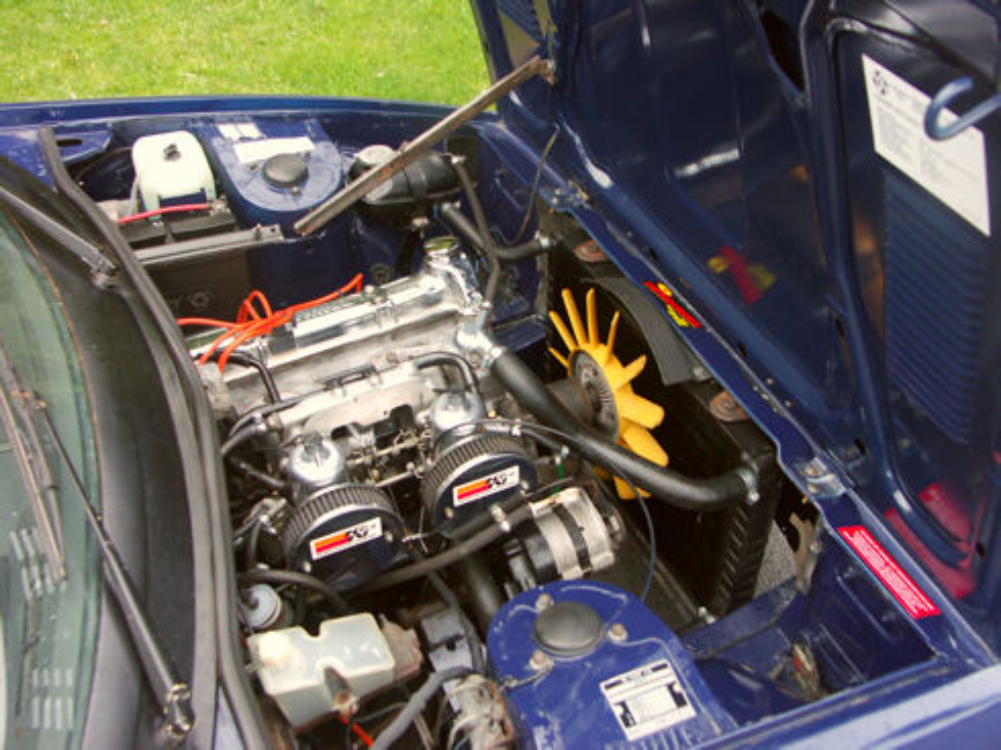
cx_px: 500
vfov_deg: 46.8
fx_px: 867
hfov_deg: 60.0
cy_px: 375
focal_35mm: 30
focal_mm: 7.5
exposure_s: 1/25
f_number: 2.8
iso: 100
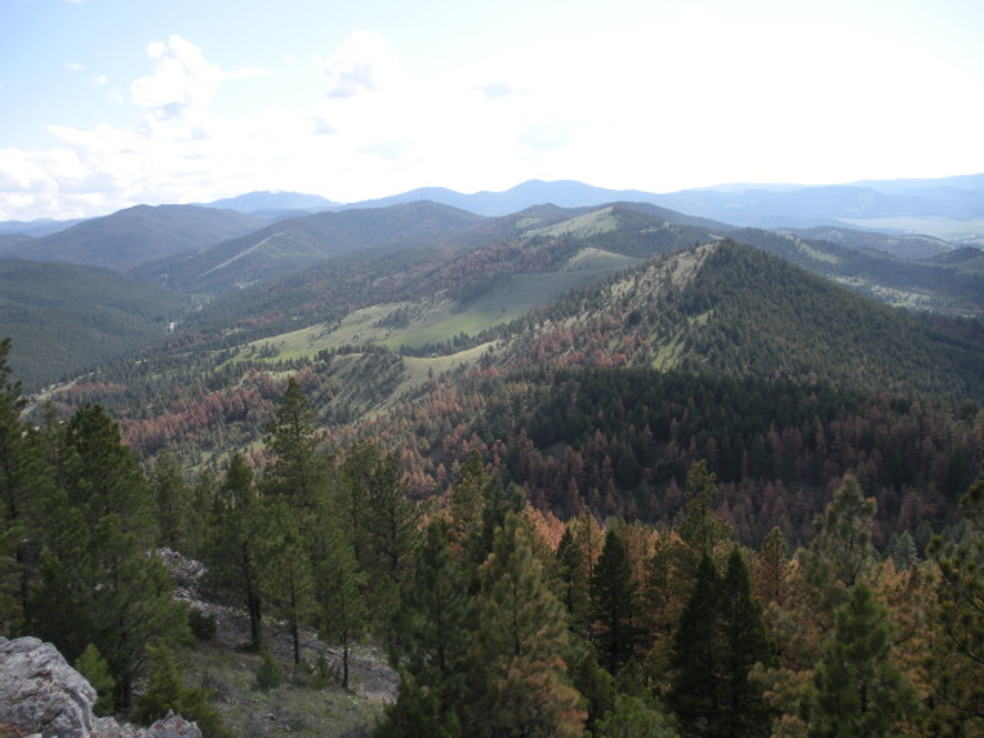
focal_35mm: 36
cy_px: 369
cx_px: 492
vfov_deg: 39.7
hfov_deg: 51.4
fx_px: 1023
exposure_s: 1/414
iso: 64
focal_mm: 6.3
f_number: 3.5
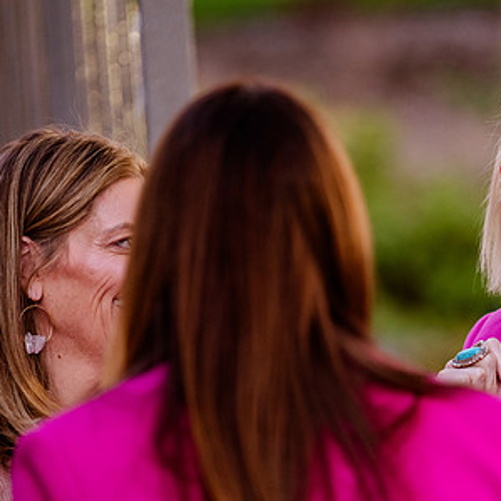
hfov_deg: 5.4
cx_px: 396
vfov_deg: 5.4
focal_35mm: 326
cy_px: 265
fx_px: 5338
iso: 1000
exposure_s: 1/1000
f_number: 2.8
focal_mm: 175
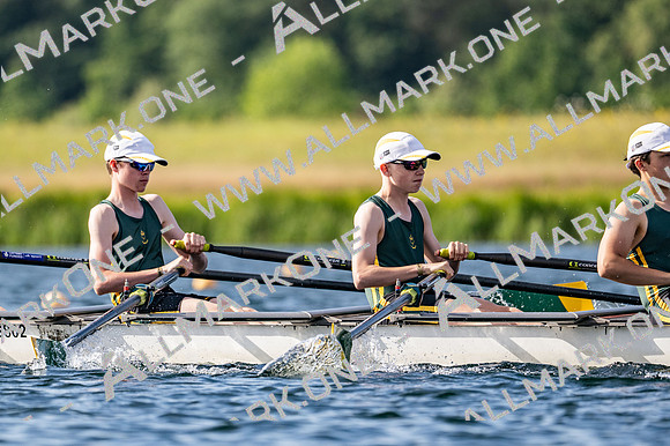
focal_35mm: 600
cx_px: 335
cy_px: 223
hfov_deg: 3.4
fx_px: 11160
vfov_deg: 2.3
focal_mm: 400
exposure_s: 1/2500
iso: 220
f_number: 4.5
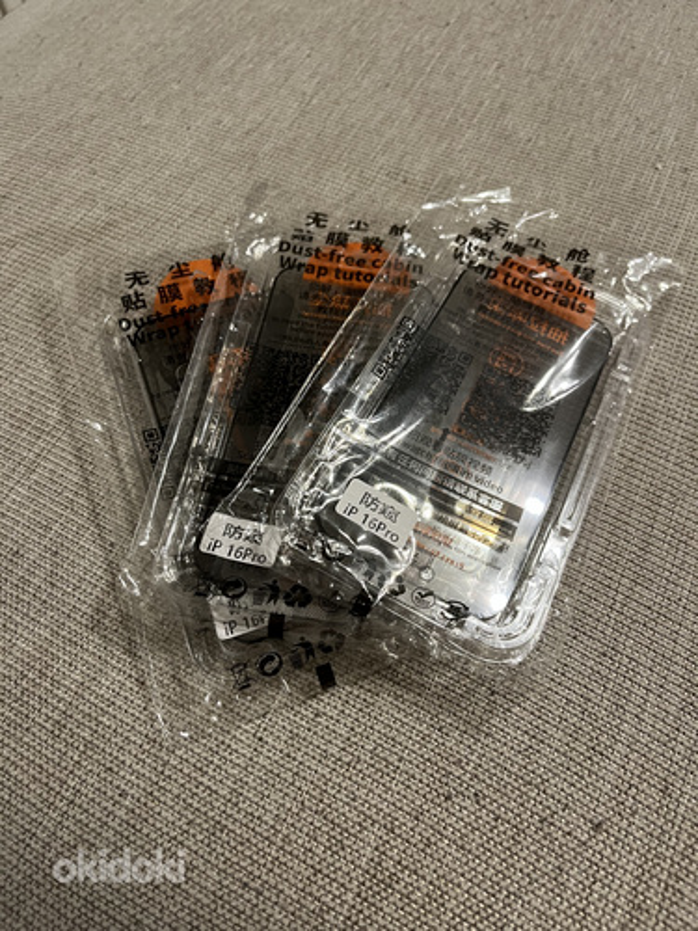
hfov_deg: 53.1
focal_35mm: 26
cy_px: 466
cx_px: 349
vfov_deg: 67.3
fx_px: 699
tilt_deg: -60.0
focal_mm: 5.1
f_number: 1.6
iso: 125
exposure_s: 1/50
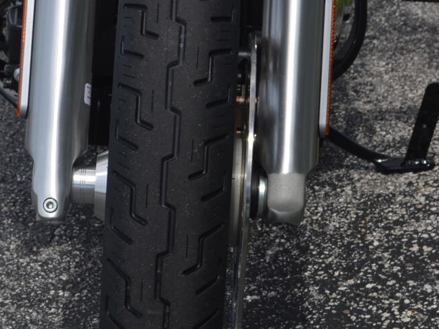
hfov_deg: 10.6
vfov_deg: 7.9
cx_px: 182
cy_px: 130
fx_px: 2372
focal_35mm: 187
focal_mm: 42
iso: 100
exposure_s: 1/320
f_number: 9
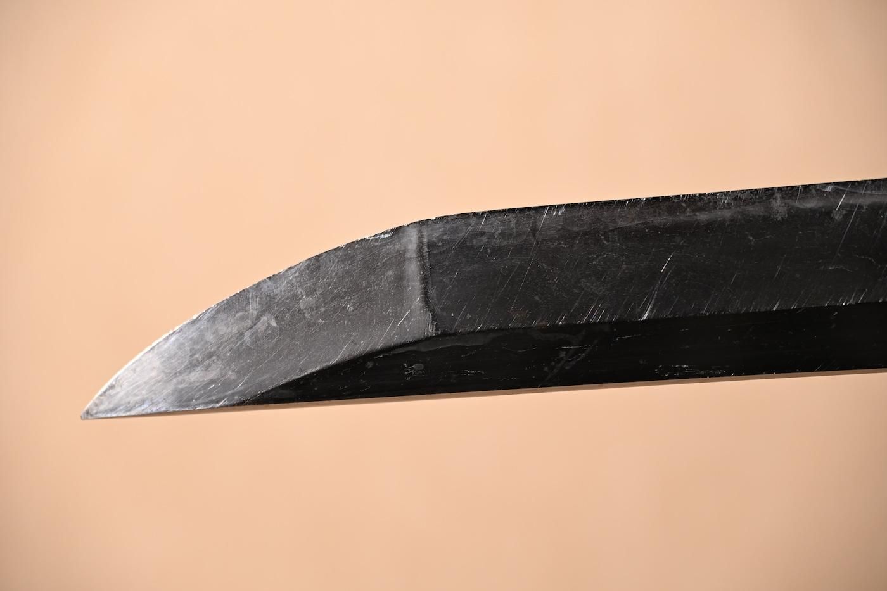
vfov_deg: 8.8
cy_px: 296
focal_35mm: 156
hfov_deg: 13.2
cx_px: 444
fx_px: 3843
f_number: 5.6
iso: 100
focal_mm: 104
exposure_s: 1/2
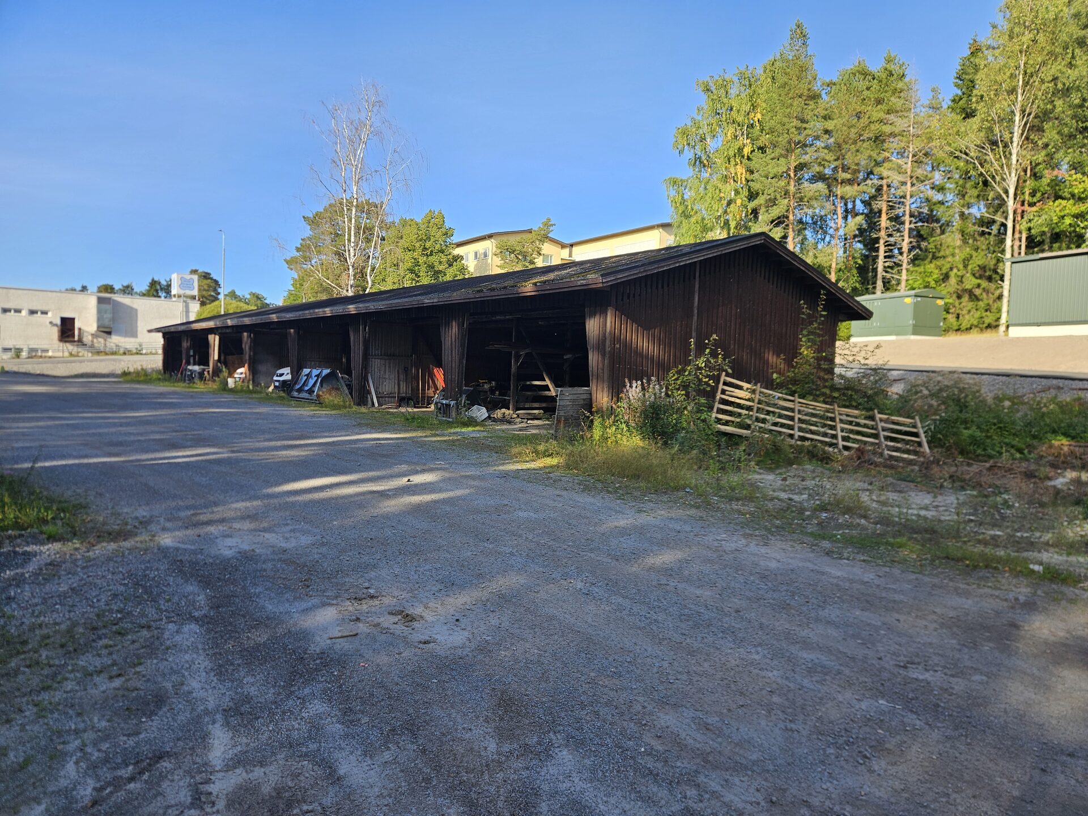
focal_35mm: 23
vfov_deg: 58.9
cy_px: 408
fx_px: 723
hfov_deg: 73.9
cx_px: 544
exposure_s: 1/572
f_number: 1.8
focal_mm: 5.4
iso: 25
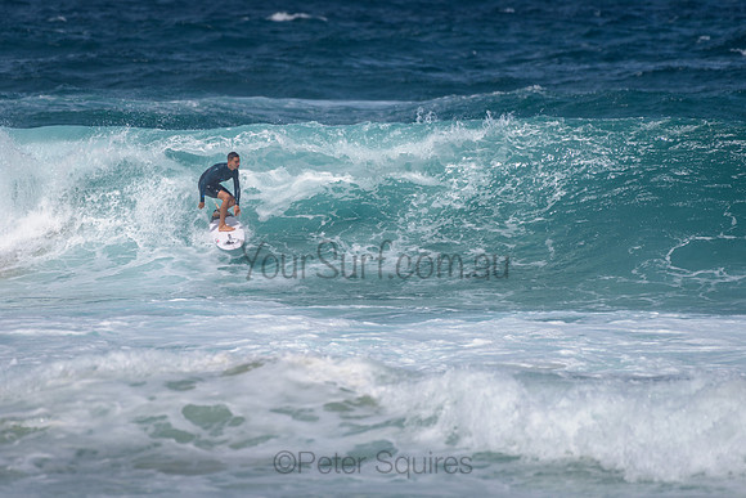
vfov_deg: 2.2
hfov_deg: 3.4
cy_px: 213
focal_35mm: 613
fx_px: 12712
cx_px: 305
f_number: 5.6
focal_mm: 500
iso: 80
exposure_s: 1/2000
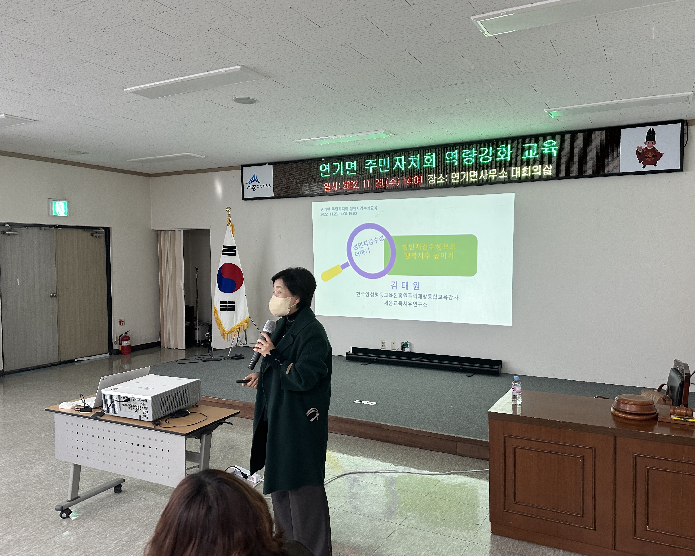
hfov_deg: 66.0
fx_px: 535
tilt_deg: -4.6
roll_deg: -0.1
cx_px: 371
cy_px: 271
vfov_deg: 54.9
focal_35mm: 26
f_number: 1.78
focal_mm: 6.86
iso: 160
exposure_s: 1/60
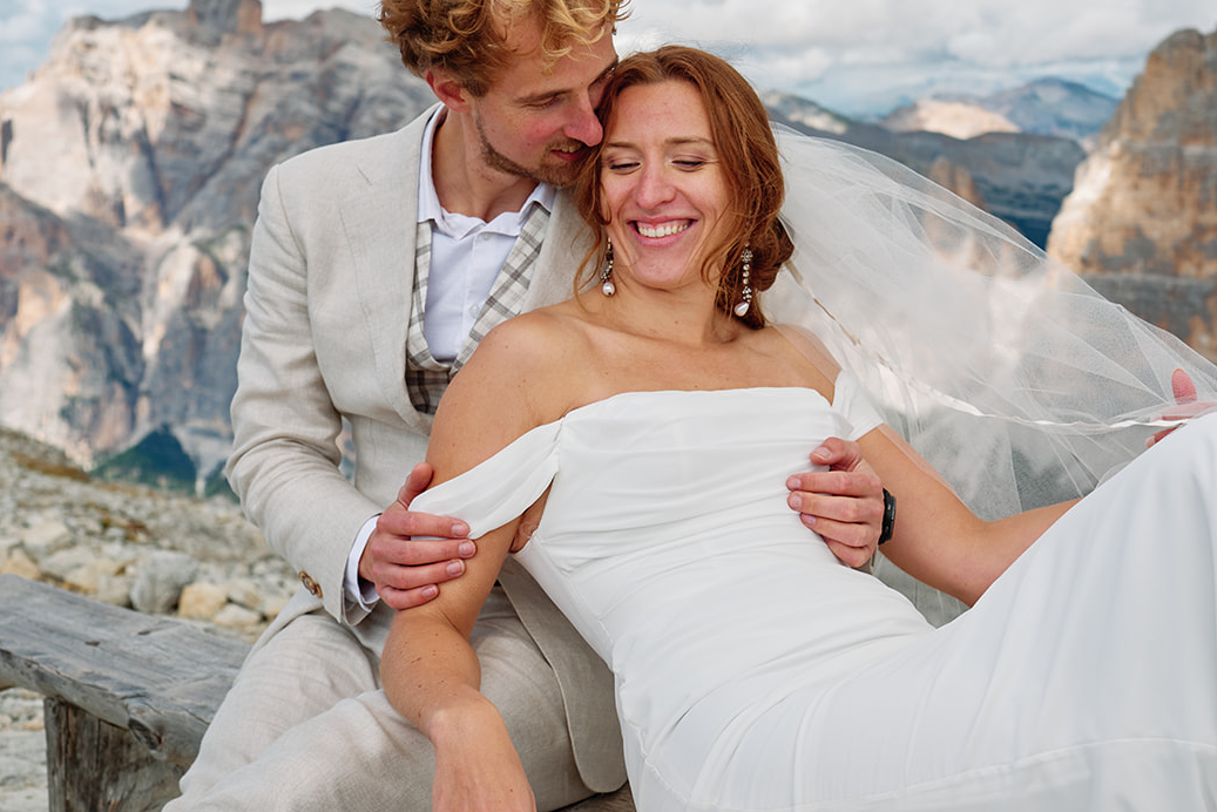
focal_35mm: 54
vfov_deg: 25.0
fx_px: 1826
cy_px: 337
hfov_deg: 36.7
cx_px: 739
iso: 125
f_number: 3.2
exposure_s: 1/1500
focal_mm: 23
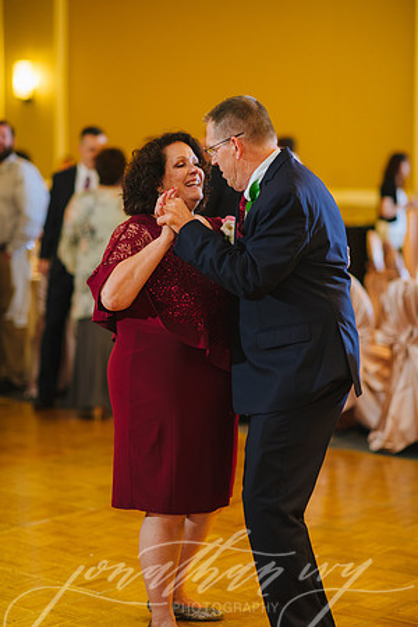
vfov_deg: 23.9
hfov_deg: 16.1
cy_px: 314
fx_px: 1480
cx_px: 209
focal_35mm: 85
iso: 640
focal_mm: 85
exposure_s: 1/100
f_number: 2
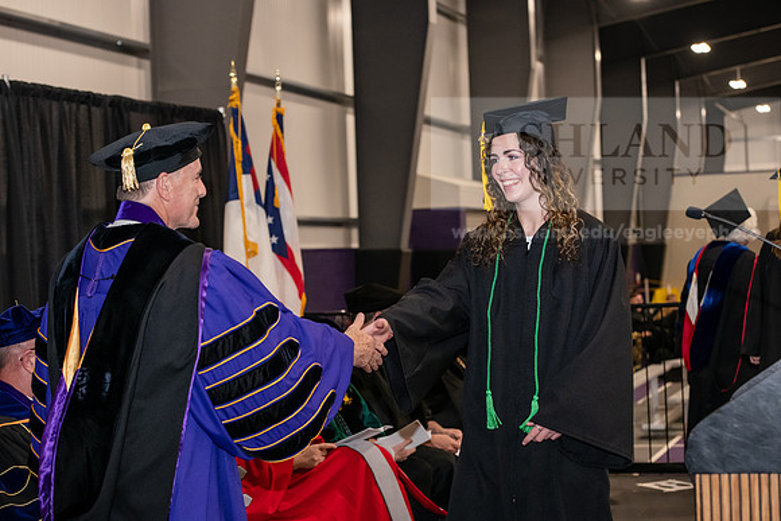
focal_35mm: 70
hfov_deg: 28.8
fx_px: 1519
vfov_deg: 19.5
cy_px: 260
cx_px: 390
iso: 2500
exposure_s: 1/200
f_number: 5
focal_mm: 70
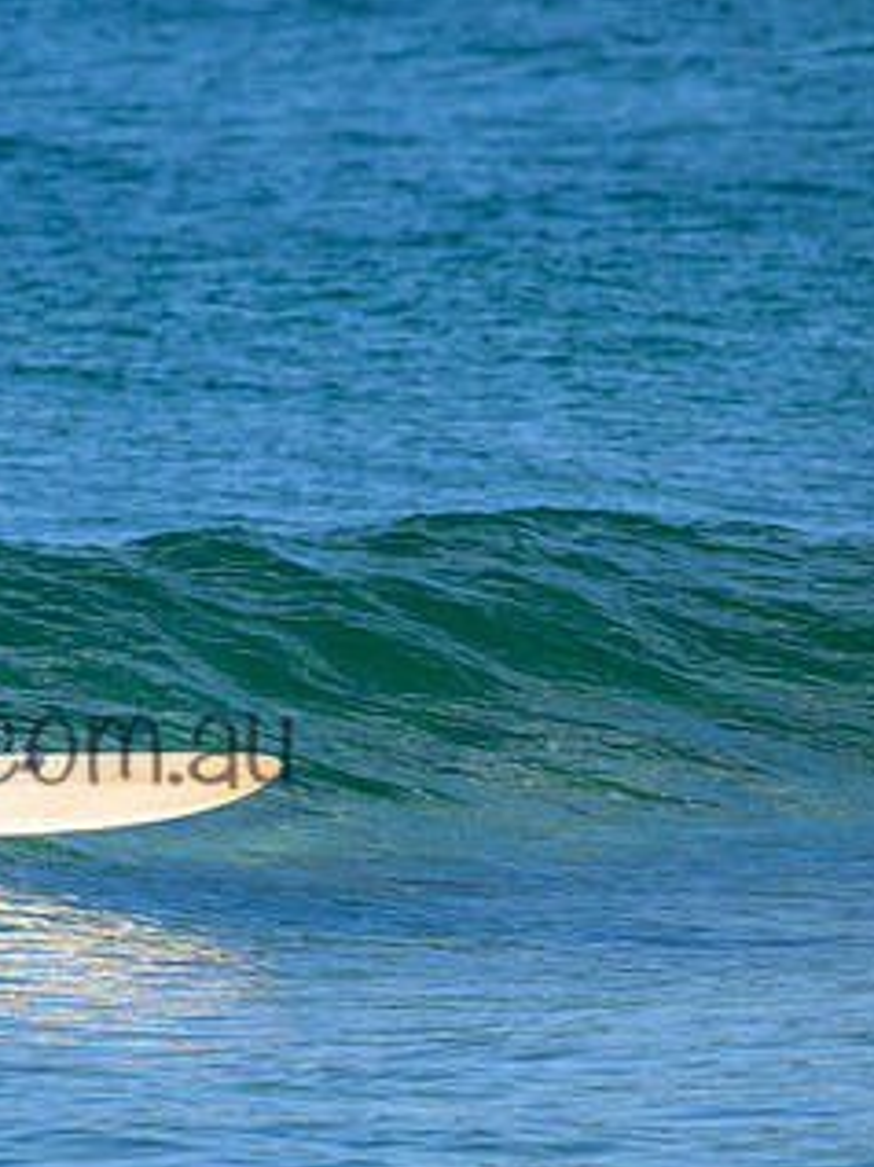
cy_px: 699
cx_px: -95
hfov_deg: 1.3
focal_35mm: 1141
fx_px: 38463
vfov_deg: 1.7
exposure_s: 1/2000
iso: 1800
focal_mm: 650
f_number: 11
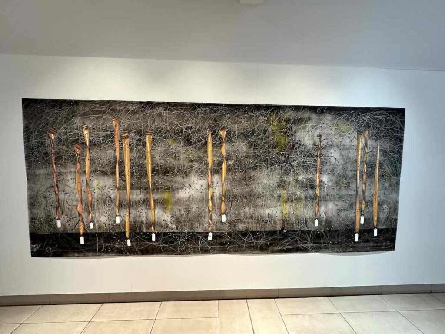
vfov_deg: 85.7
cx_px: 222
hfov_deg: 102.1
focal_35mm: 14
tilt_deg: -4.3
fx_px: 180
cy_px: 167
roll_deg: -0.6
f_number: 2.2
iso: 250
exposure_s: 1/50
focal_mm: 2.22
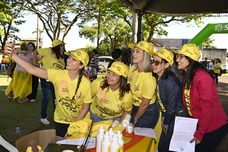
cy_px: 76
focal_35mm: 38
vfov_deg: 35.0
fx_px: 241
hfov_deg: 50.7
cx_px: 114
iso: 100
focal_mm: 38
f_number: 5.6
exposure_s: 1/125
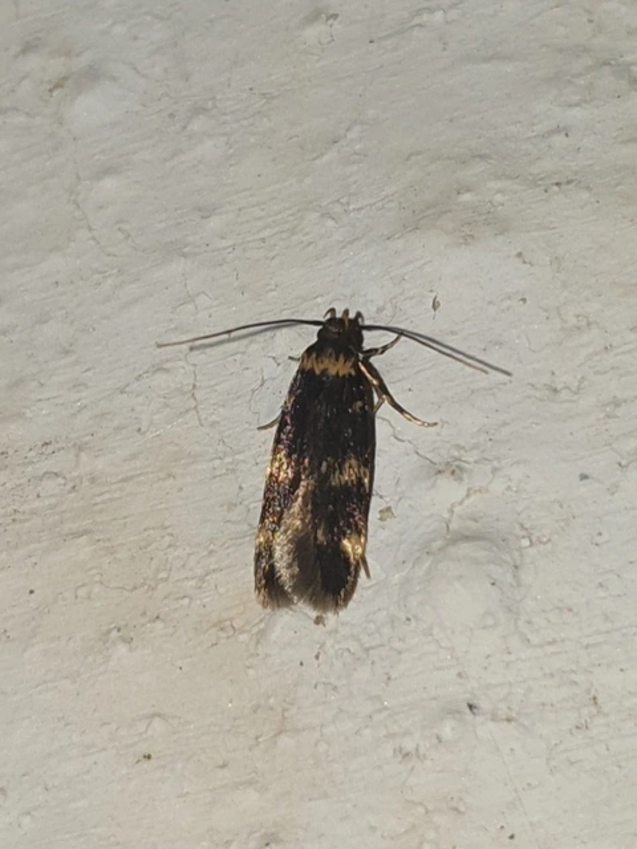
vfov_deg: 67.3
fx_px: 638
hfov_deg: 53.1
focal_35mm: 26
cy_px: 424
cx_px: 318
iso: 50
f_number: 1.5
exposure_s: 1/3425
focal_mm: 4.3
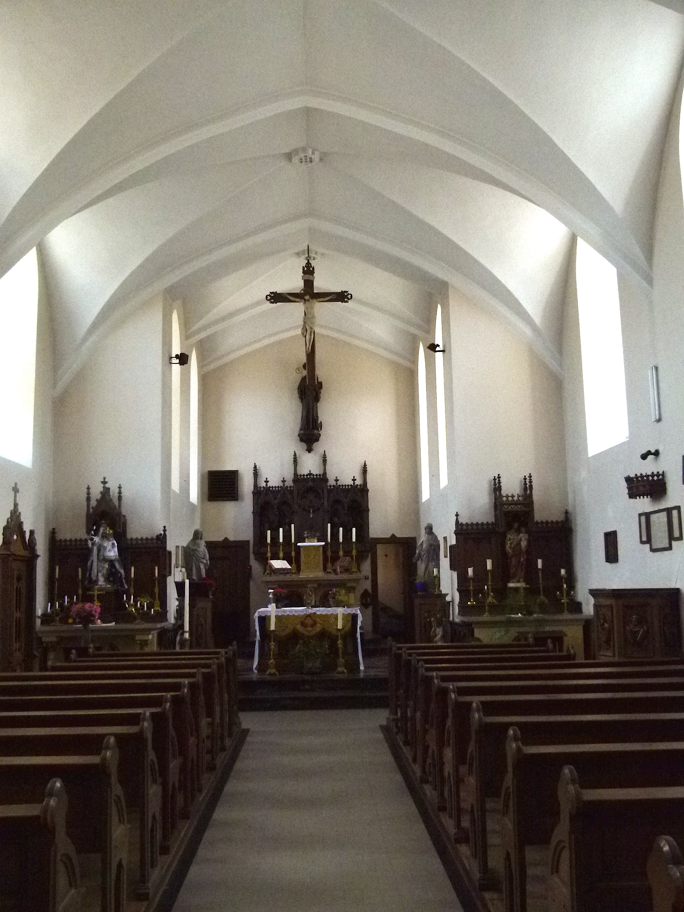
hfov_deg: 44.2
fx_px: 843
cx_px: 342
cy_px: 456
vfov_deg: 56.8
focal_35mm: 32
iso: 400
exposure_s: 1/50
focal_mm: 5.7
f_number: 3
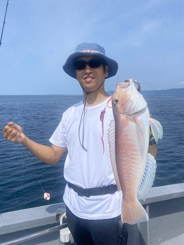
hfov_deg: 53.1
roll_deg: +1.5
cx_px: 92
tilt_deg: -5.8
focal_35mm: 26
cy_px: 122
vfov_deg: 67.3
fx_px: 184
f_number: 1.8
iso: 32
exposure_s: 1/5747
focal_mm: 4.25
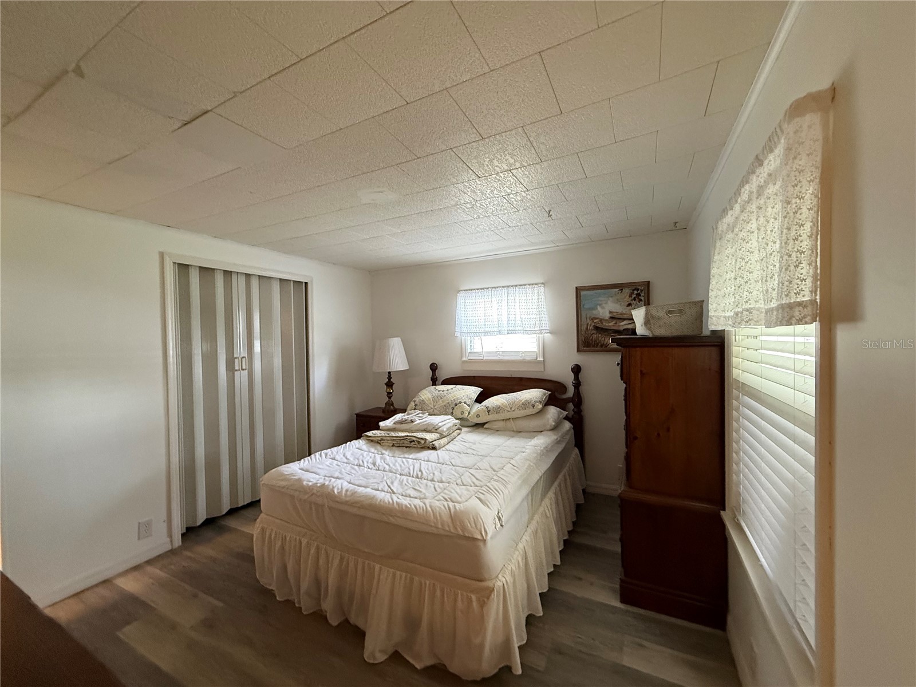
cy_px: 344
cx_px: 458
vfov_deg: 85.7
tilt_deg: +0.1
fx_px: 370
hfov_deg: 102.1
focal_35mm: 14
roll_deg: +0.3
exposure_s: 1/60
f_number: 2.2
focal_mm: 2.22
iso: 640
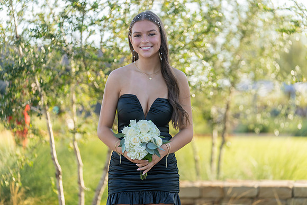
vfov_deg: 9.5
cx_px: 154
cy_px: 102
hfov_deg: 14.2
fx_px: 1230
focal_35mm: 144
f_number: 2.8
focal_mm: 142
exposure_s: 1/320
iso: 100
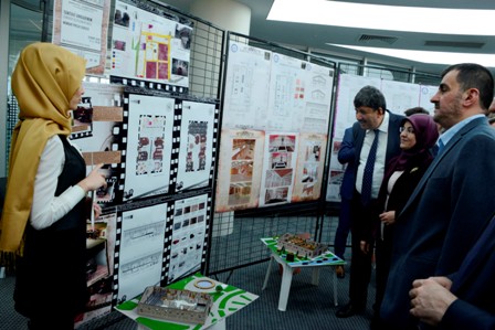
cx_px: 248
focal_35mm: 28
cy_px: 165
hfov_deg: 65.5
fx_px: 385
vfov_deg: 46.4
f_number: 10
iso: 1000
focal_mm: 28
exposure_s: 1/60
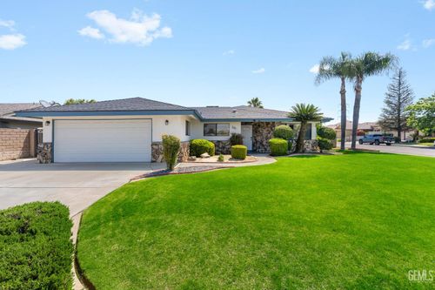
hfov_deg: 93.3
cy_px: 145
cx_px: 218
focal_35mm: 17
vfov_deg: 70.4
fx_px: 205
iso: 100
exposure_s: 1/250
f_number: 7.1
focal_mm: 17
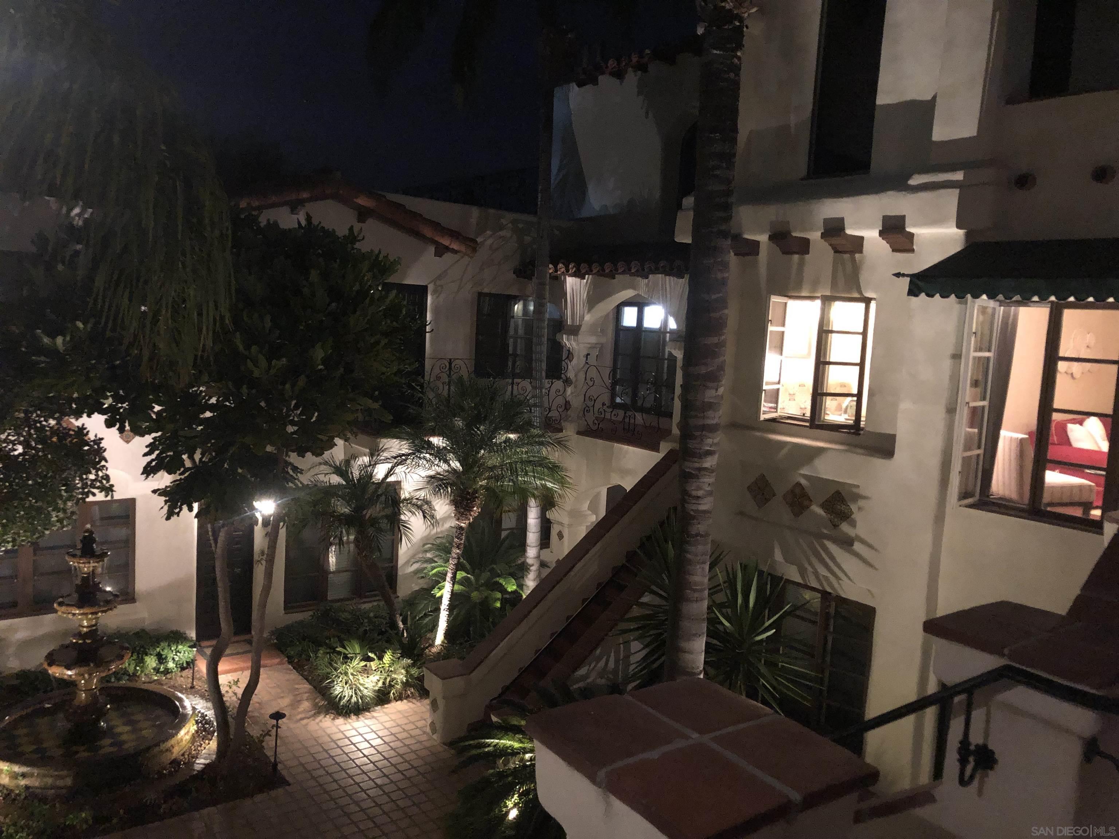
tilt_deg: -5.9
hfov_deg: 63.4
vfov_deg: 49.7
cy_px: 420
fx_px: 905
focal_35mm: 28
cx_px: 560
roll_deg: -2.8
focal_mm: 3.99
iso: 500
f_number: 1.8
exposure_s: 1/4
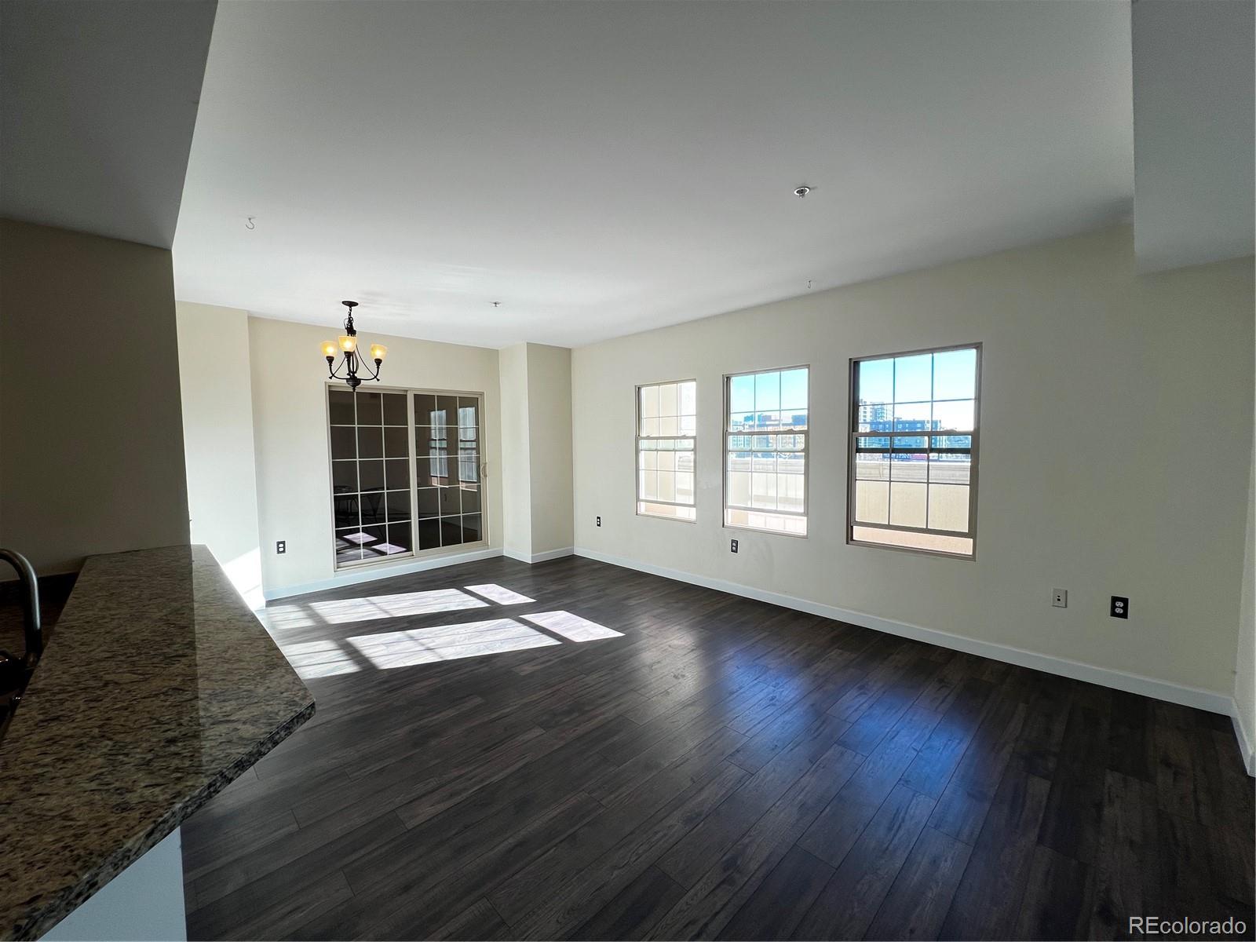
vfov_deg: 89.9
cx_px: 628
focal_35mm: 13
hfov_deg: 106.2
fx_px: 472
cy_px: 471
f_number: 1.8
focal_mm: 1.57
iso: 40
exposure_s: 1/120
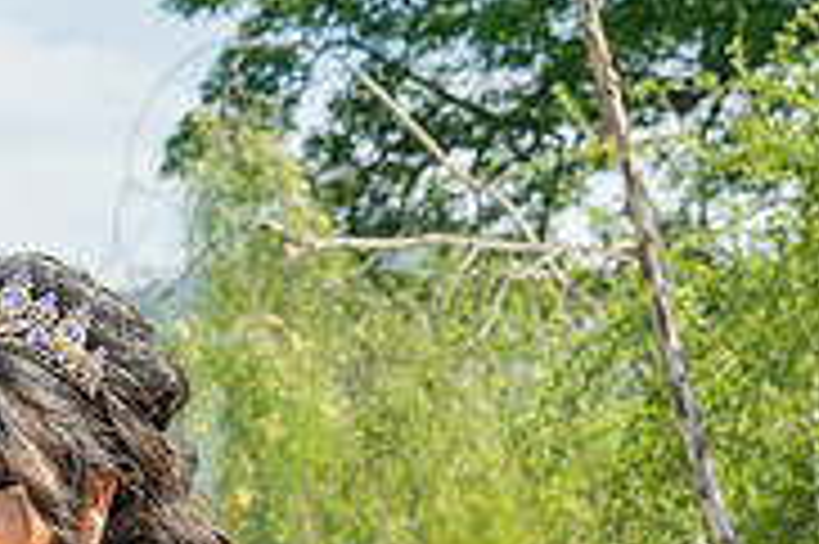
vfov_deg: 6.1
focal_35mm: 223
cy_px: 753
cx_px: -284
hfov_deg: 9.1
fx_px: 5069
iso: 200
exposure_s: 1/200
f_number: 10
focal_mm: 70
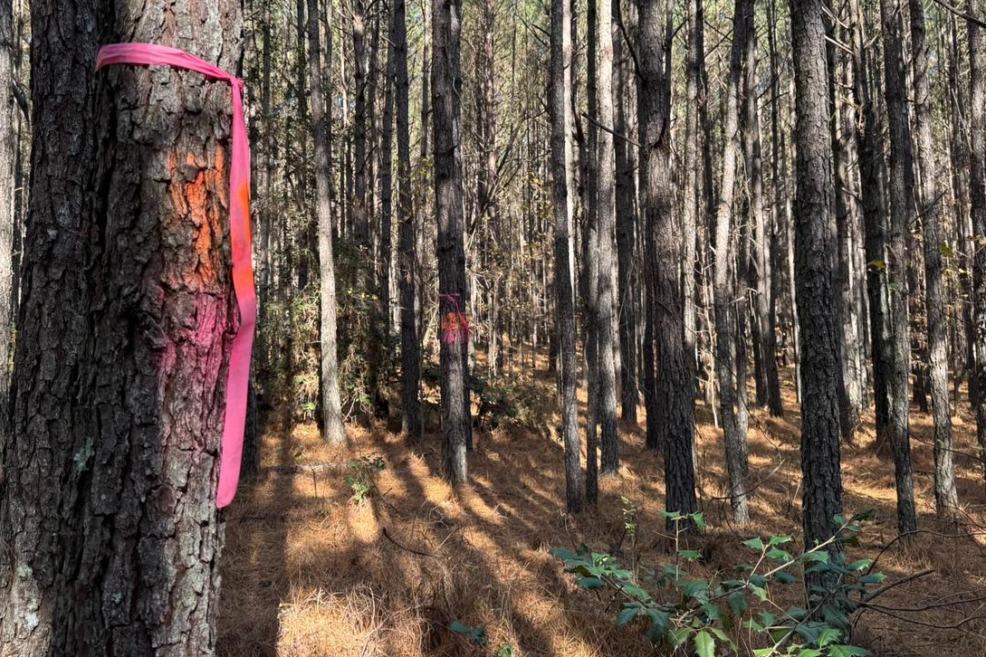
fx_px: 904
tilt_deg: +6.9
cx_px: 415
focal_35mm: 33
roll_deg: +1.4
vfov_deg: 39.6
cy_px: 226
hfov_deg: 56.9
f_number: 1.78
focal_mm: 6.76
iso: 64
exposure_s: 1/150
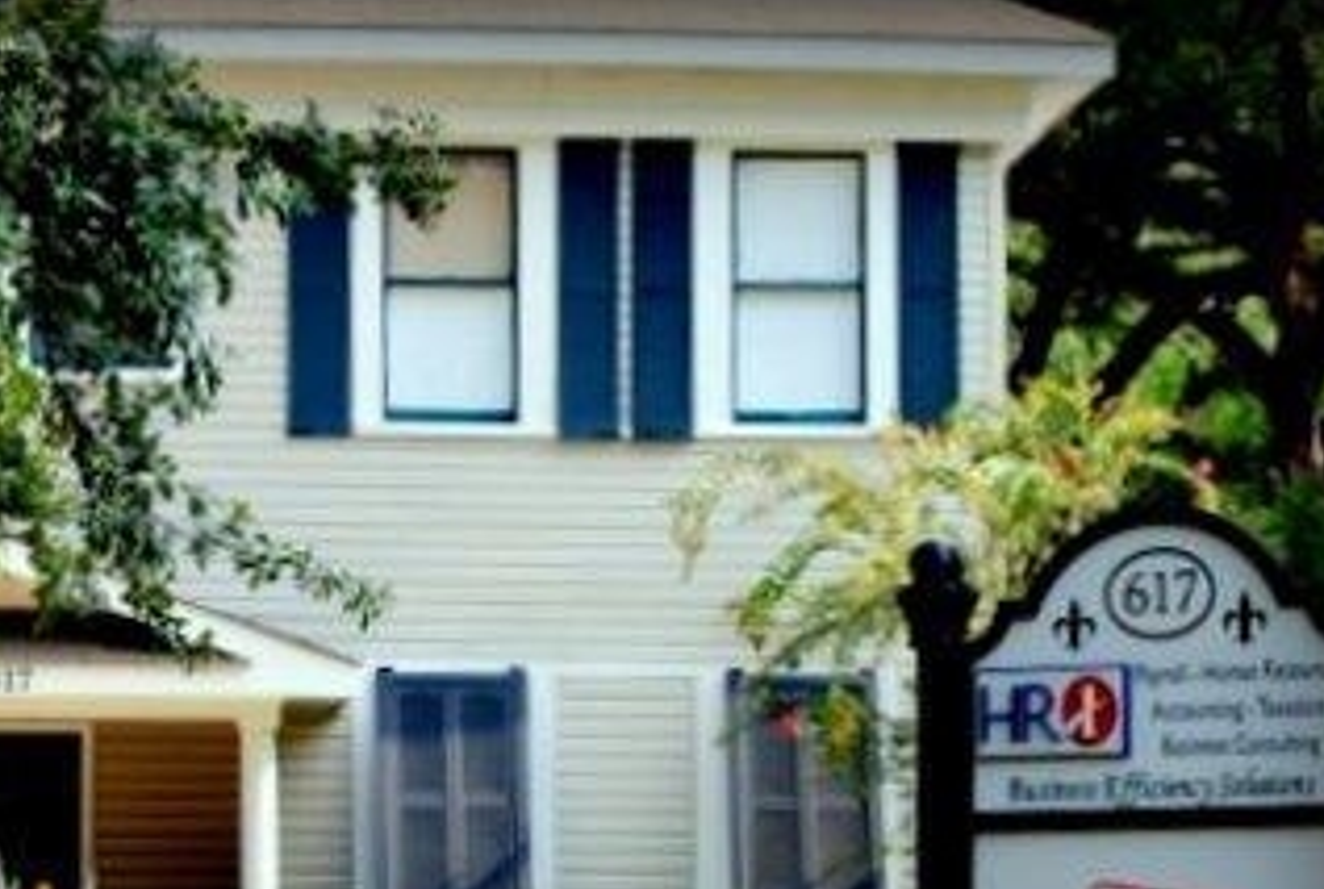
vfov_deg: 8.7
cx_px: 397
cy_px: 664
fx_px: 5861
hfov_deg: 12.9
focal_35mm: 159
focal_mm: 70
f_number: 4.5
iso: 200
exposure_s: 1/400
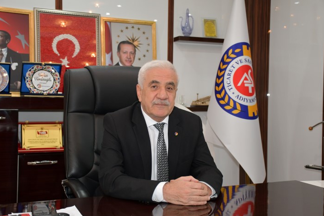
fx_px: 441
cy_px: 109
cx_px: 159
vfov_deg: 27.5
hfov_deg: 40.3
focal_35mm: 49
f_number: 4
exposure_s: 1/60
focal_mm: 32
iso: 800
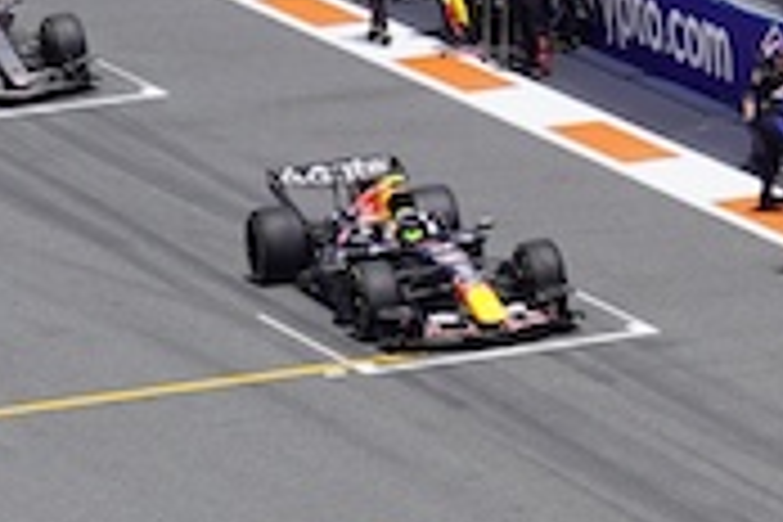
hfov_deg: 4.1
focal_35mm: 503
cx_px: 1418
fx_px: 10939
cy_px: 266
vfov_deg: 2.7
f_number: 5.6
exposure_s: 1/1000
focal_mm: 73
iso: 100
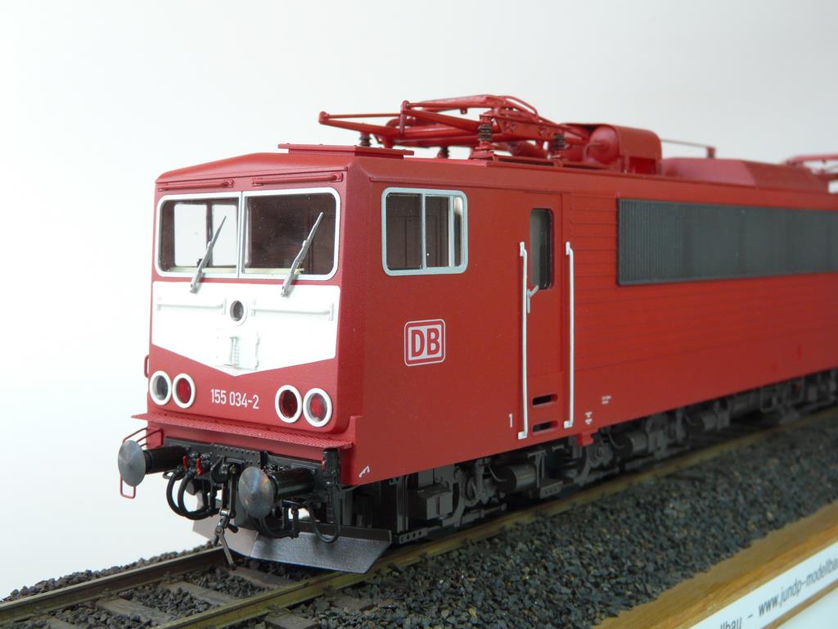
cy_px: 314
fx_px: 1089
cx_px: 419
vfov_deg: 32.2
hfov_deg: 42.1
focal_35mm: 45
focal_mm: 7.4
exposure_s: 1/40
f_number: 3.2
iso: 100
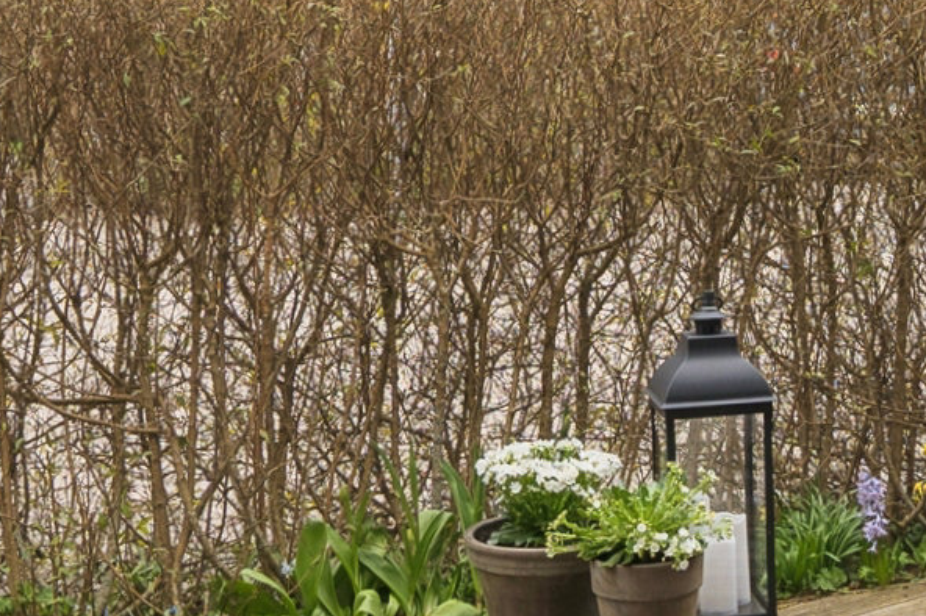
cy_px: 230
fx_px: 1825
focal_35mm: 71
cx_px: 884
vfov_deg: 19.1
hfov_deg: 27.2
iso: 160
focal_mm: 14
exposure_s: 1/125
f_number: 6.3
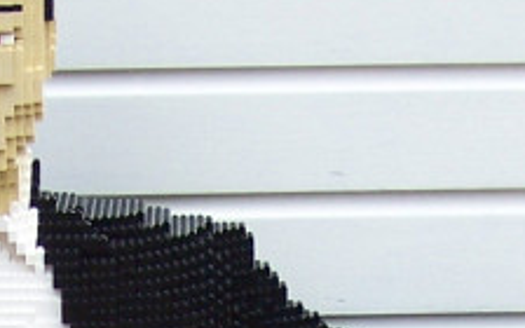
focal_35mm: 194
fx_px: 2776
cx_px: 241
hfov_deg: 10.8
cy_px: 733
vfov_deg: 6.5
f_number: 2.8
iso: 80
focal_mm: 6.7
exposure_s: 1/250
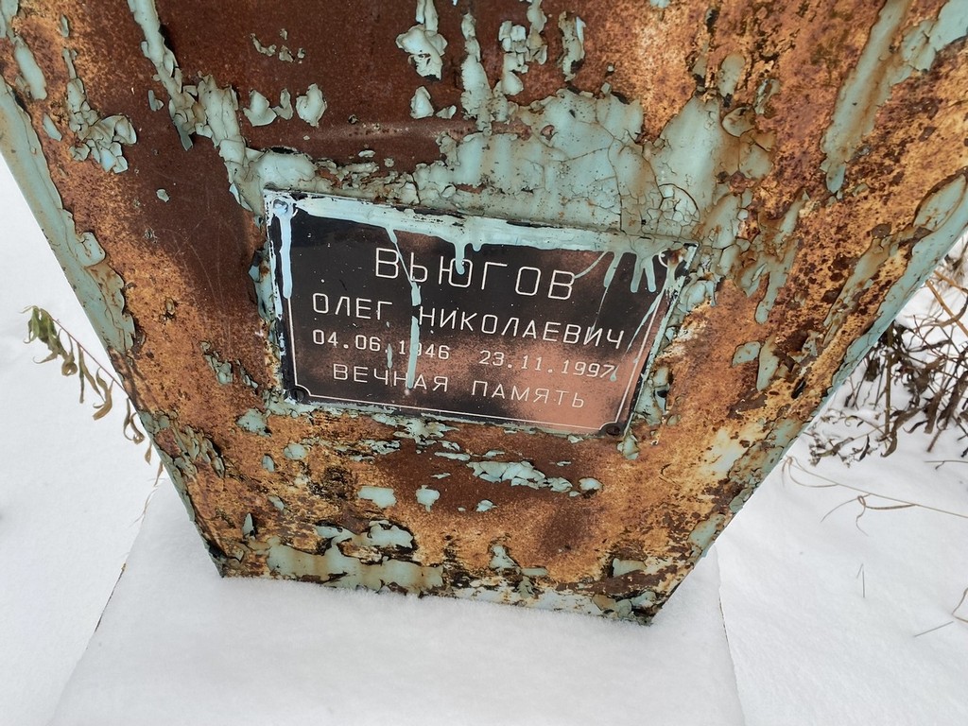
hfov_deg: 67.3
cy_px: 363
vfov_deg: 53.1
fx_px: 727
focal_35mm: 26
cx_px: 484
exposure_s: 1/242
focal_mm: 4.25
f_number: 1.8
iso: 32
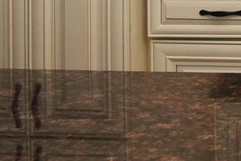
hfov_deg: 10.5
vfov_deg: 9.8
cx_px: 740
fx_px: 871
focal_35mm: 130
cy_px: -172
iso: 400
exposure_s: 1/60
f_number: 9
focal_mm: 17
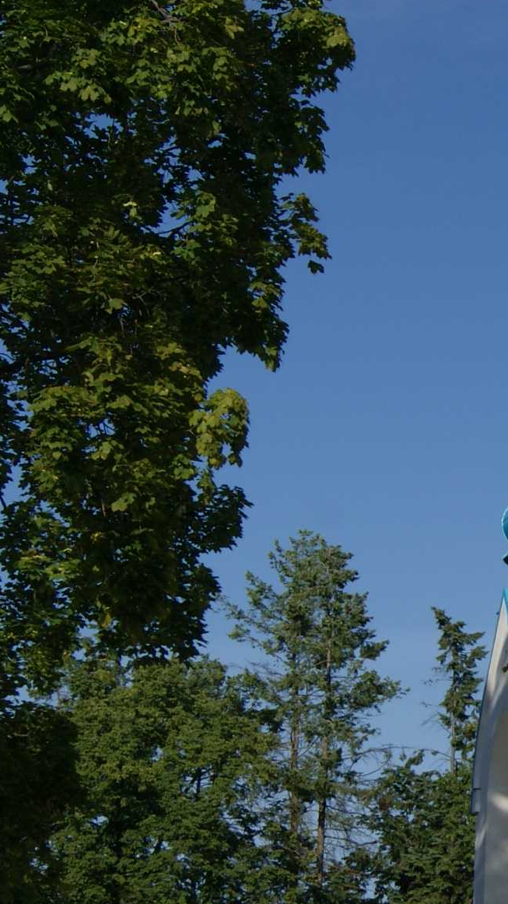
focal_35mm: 102
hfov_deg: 11.4
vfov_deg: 20.7
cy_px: 730
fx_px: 2443
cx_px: 755
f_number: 11
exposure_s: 1/250
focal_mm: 26
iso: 100
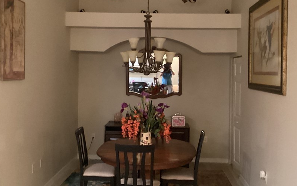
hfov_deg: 47.2
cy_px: 79
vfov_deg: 30.5
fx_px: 340
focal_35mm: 42
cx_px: 155
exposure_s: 1/20
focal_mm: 3.3
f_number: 2.4
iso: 640
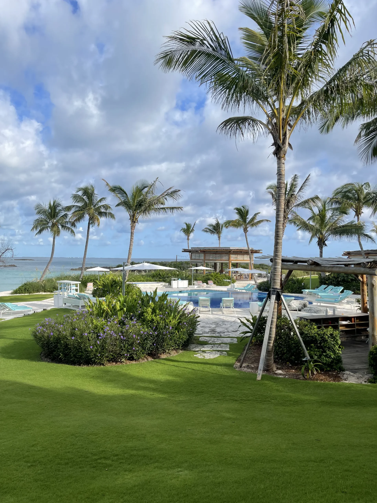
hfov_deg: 53.1
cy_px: 252
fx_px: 378
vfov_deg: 67.3
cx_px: 188
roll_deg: +0.2
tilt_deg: +0.8
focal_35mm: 26
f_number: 1.6
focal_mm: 5.1
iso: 32
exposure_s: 1/3086
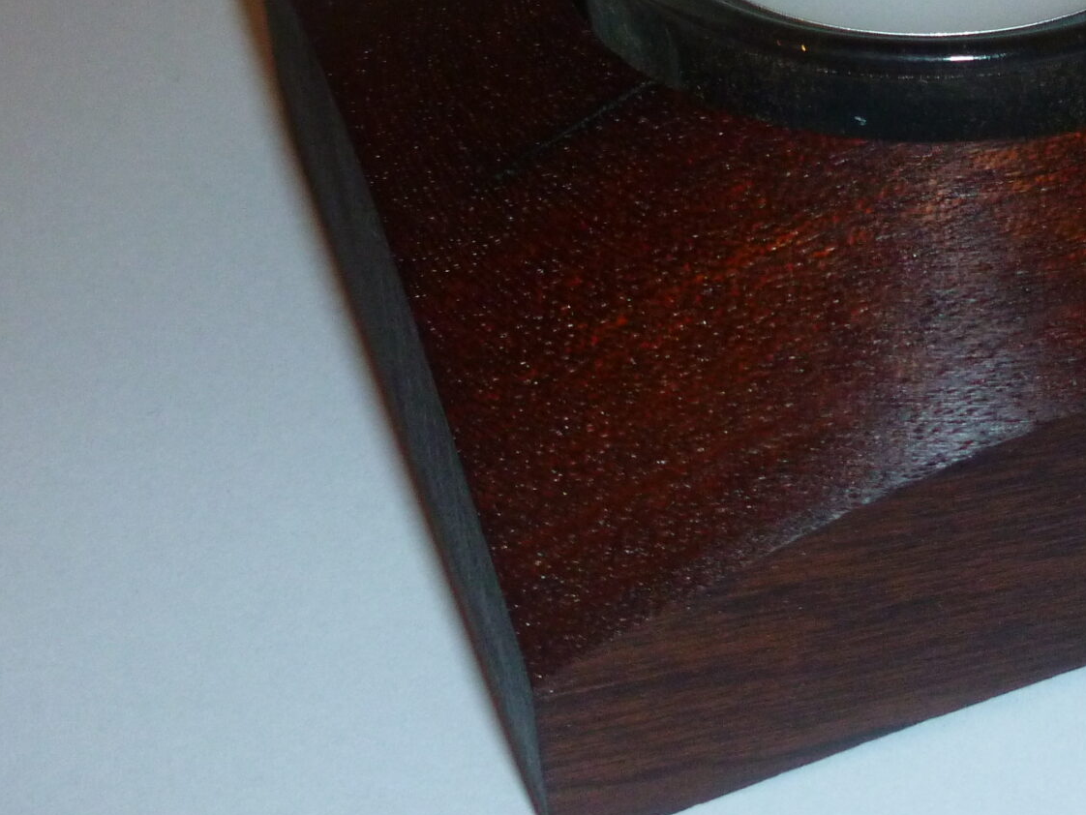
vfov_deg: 20.0
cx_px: 944
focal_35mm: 73
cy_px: 216
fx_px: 2291
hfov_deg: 25.9
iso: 200
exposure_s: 1/60
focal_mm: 5.7
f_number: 3.5
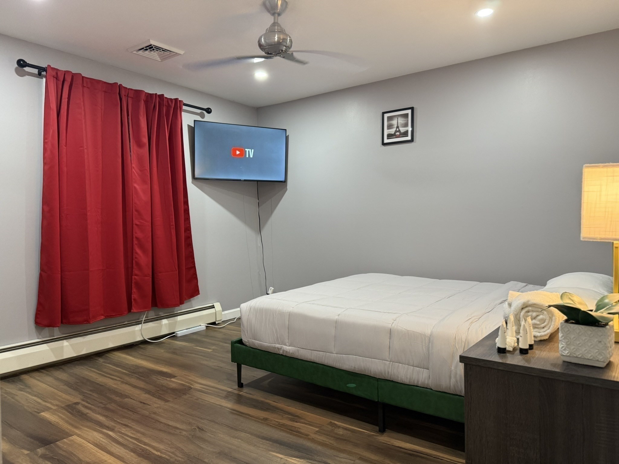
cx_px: 310
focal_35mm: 24
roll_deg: +0.9
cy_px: 232
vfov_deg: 56.8
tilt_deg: -1.3
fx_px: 429
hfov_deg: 71.6
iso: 200
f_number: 1.78
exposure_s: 1/60
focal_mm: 6.76
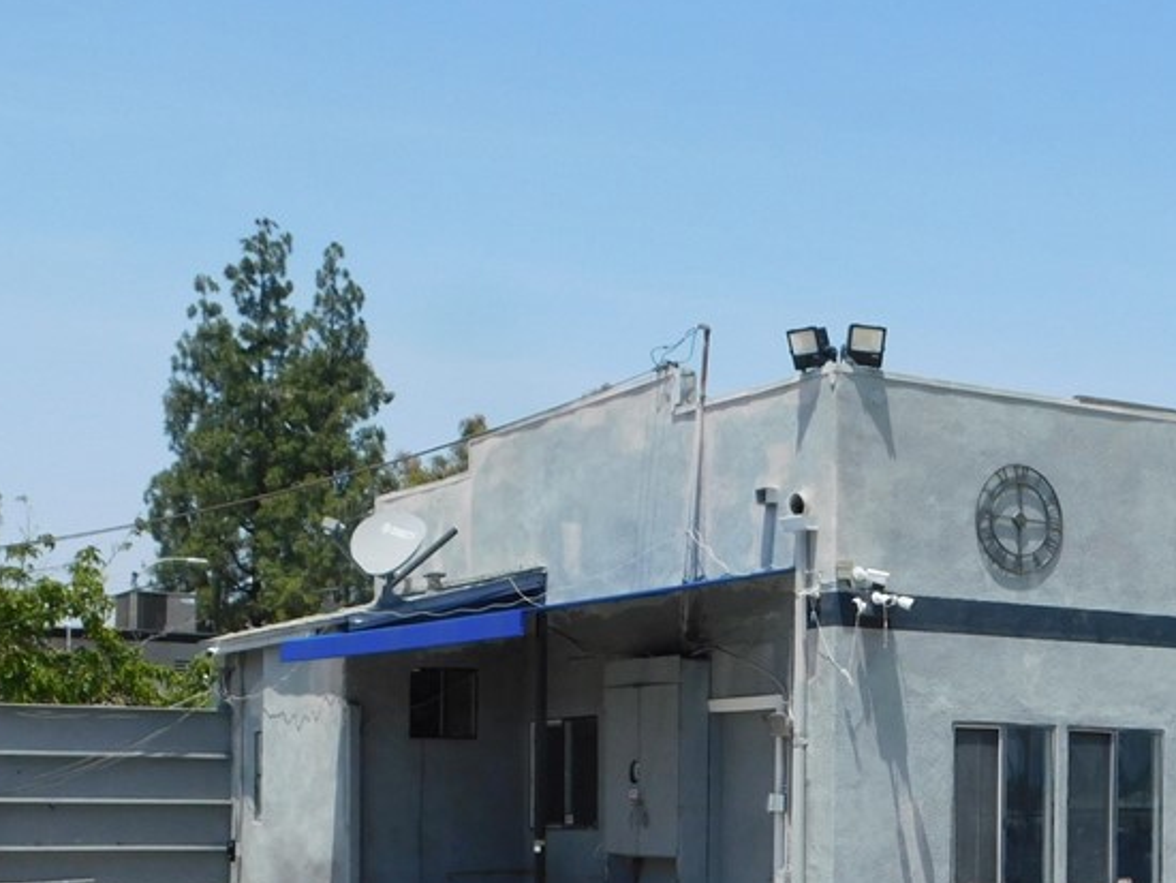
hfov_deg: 28.2
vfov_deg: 21.6
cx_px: 992
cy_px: 740
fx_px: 2277
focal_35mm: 67
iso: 125
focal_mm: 6.3
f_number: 3.5
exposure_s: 1/1250
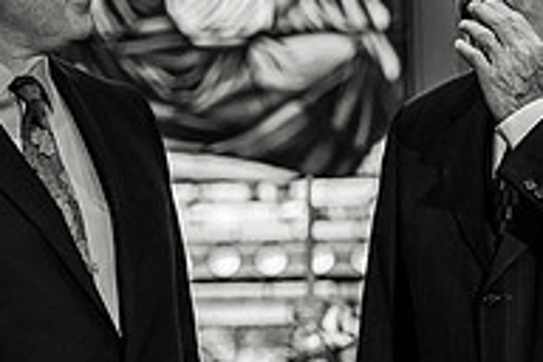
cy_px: 84
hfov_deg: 7.2
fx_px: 4344
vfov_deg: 4.8
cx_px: 191
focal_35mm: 288
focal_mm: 85
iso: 1000
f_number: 1.8
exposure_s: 1/800
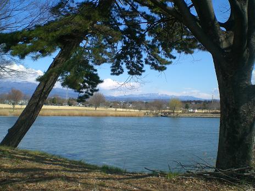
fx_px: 280
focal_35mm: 38
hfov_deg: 49.0
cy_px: 96
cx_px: 128
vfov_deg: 37.7
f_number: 4.4
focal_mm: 6.3
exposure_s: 1/400
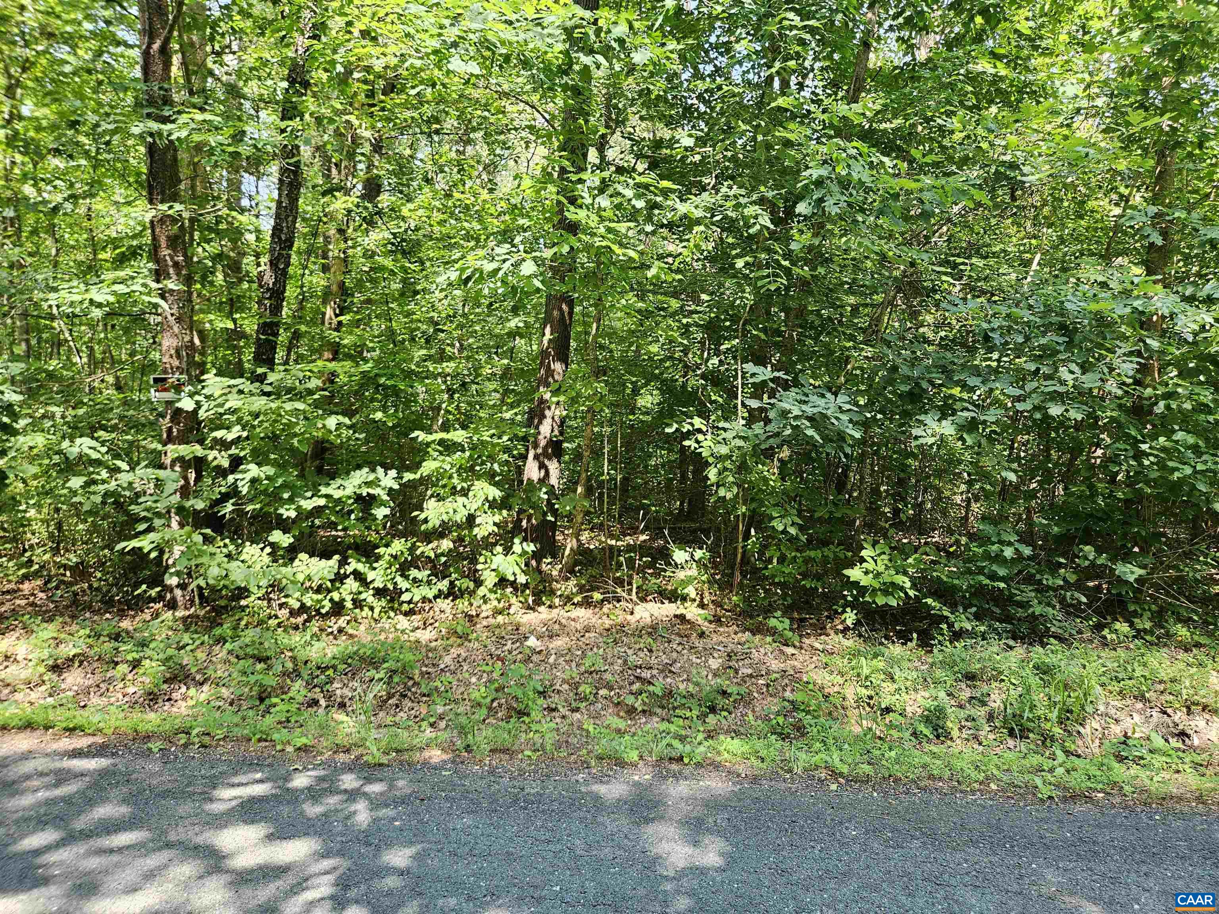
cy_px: 457
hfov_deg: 73.9
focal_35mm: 23
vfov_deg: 58.9
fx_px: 810
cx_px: 610
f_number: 1.8
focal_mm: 5.4
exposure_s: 1/180
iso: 80
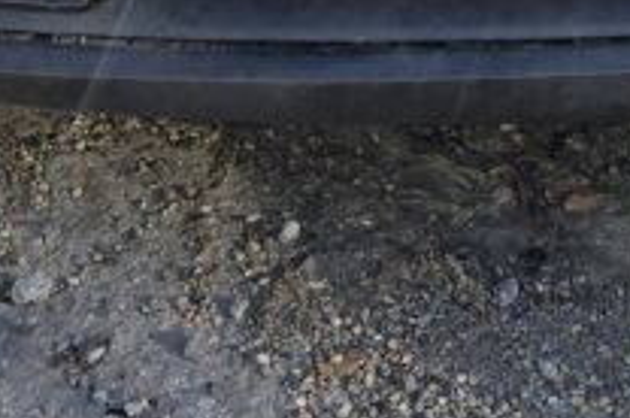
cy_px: -642
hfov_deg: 17.2
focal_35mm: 118
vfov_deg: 9.9
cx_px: 524
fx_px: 2062
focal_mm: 6.3
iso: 12
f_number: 1.7
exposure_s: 1/212
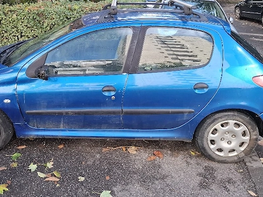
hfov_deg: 53.4
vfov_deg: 41.2
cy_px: 64
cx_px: 98
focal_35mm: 34
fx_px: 258
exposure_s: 1/200
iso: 50
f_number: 1.8
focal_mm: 5.54
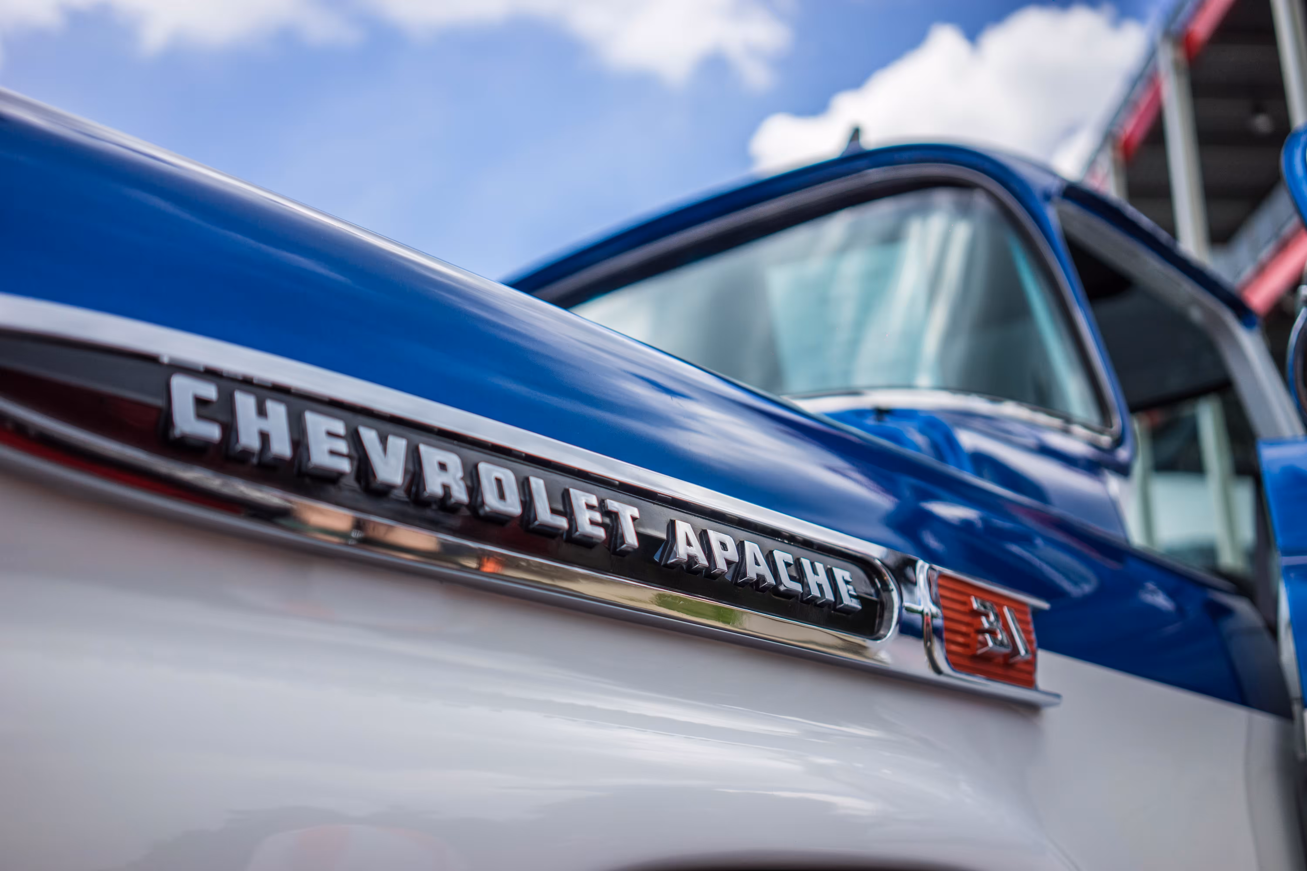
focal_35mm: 35
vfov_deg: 37.9
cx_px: 654
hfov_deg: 54.4
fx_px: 1271
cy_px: 436
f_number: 2.8
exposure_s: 1/2500
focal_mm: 35
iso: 100
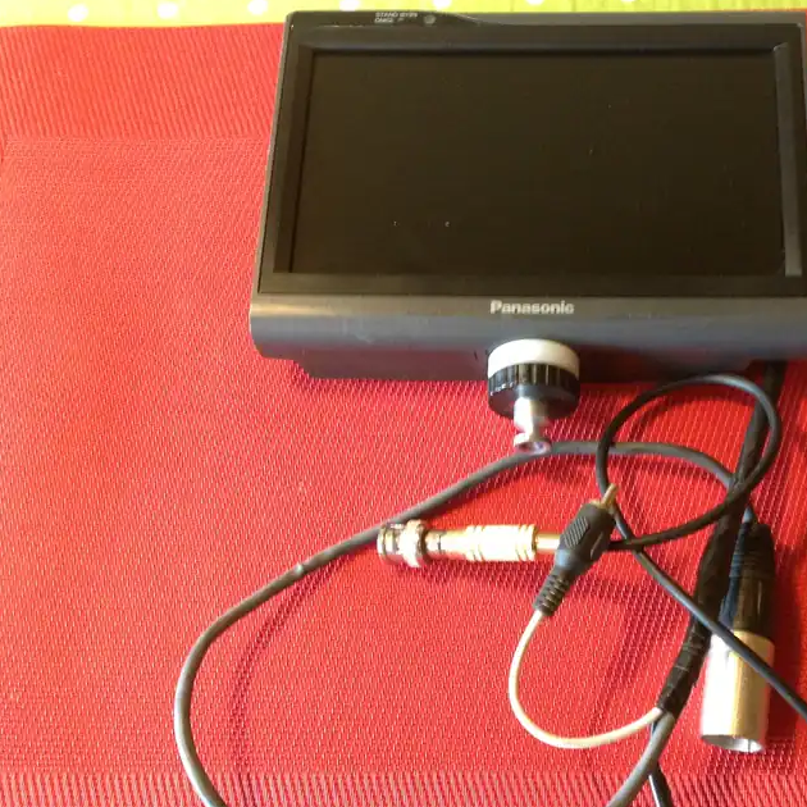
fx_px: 1292
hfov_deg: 34.5
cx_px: 514
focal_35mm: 49
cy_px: 469
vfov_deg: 34.6
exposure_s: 1/15
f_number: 2.4
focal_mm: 4.28
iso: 200
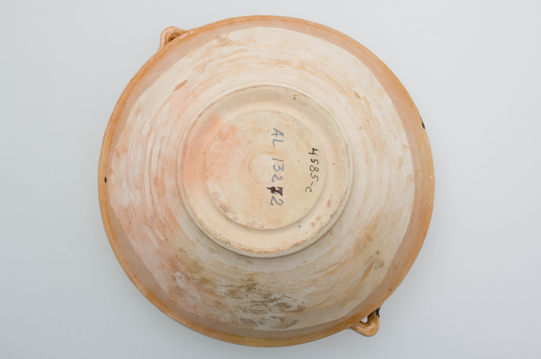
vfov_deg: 29.7
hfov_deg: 43.7
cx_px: 270
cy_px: 180
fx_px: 675
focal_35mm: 45
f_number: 6.3
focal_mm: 30
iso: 160
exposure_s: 1/125
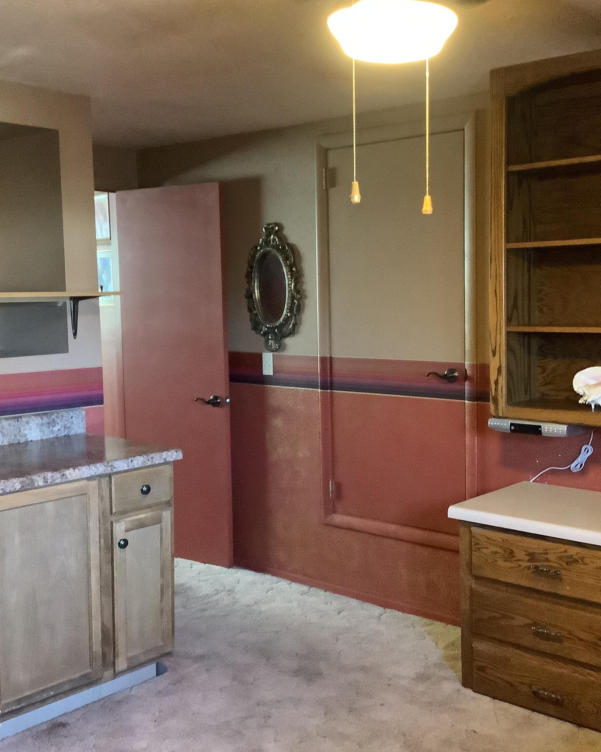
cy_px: 372
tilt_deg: -6.3
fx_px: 912
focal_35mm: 41
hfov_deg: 36.4
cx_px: 354
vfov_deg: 44.8
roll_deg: +1.1
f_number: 2.4
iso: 800
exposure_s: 1/17
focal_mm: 3.3
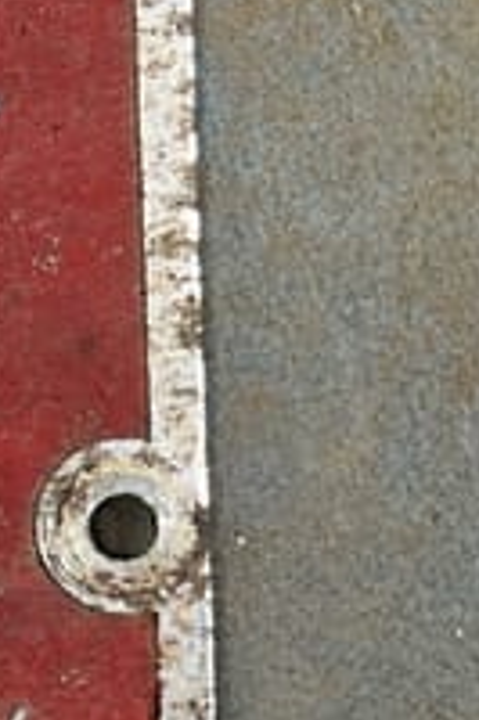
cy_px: 526
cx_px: -832
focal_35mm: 116
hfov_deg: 9.7
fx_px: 2319
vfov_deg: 17.6
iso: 25
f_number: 1.8
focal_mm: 3
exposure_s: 1/122
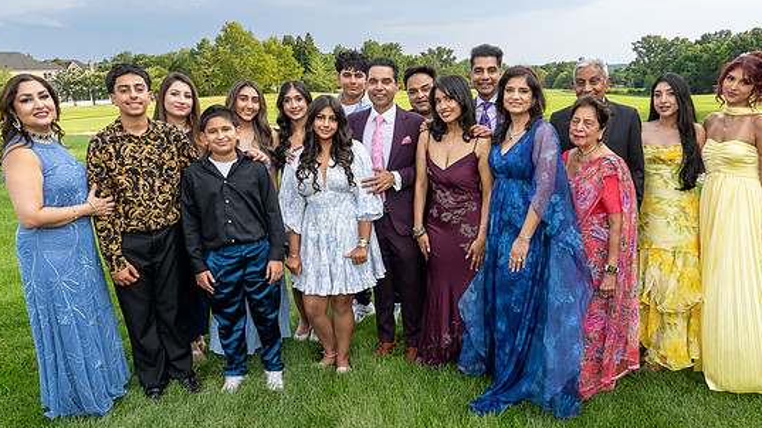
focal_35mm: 30
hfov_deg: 64.1
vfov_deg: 38.9
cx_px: 429
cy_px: 224
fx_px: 606
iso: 450
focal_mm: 24
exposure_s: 1/250
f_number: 9
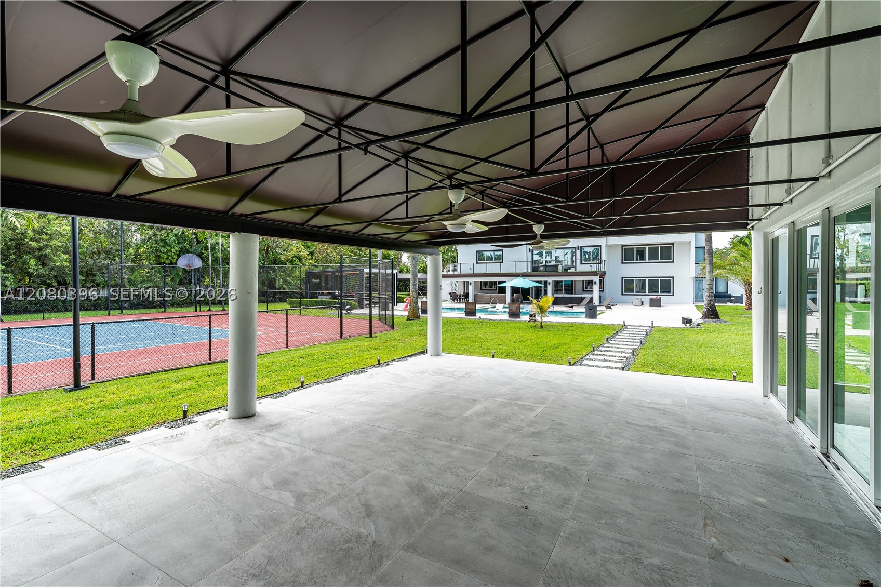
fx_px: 391
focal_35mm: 16
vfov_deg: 73.7
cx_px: 440
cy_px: 294
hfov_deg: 96.7
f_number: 9
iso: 100
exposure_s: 1/50
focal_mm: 16
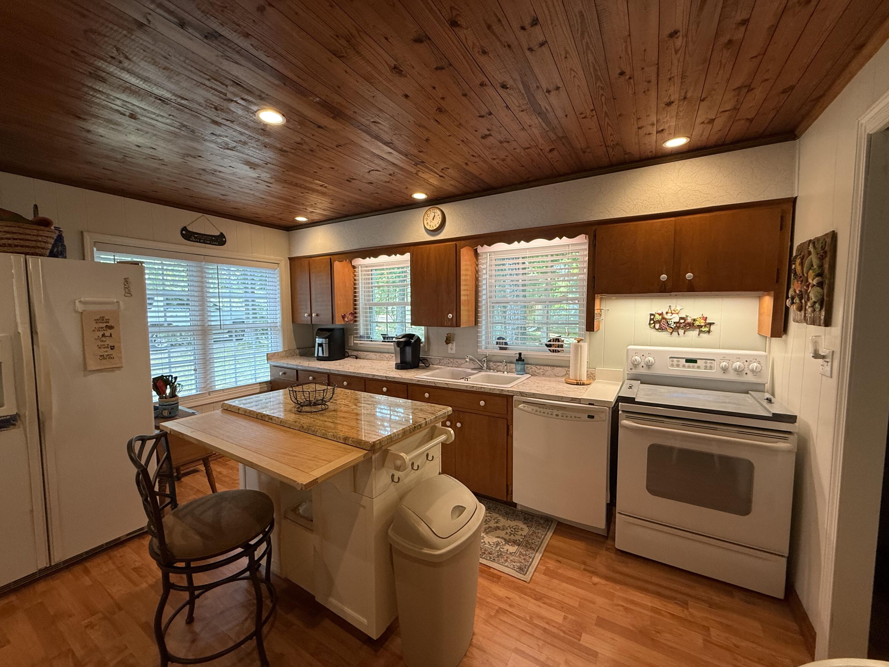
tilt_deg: -4.8
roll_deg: +1.2
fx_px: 360
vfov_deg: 85.7
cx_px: 444
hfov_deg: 102.1
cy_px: 334
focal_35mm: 14
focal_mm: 2.22
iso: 160
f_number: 2.2
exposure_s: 1/60
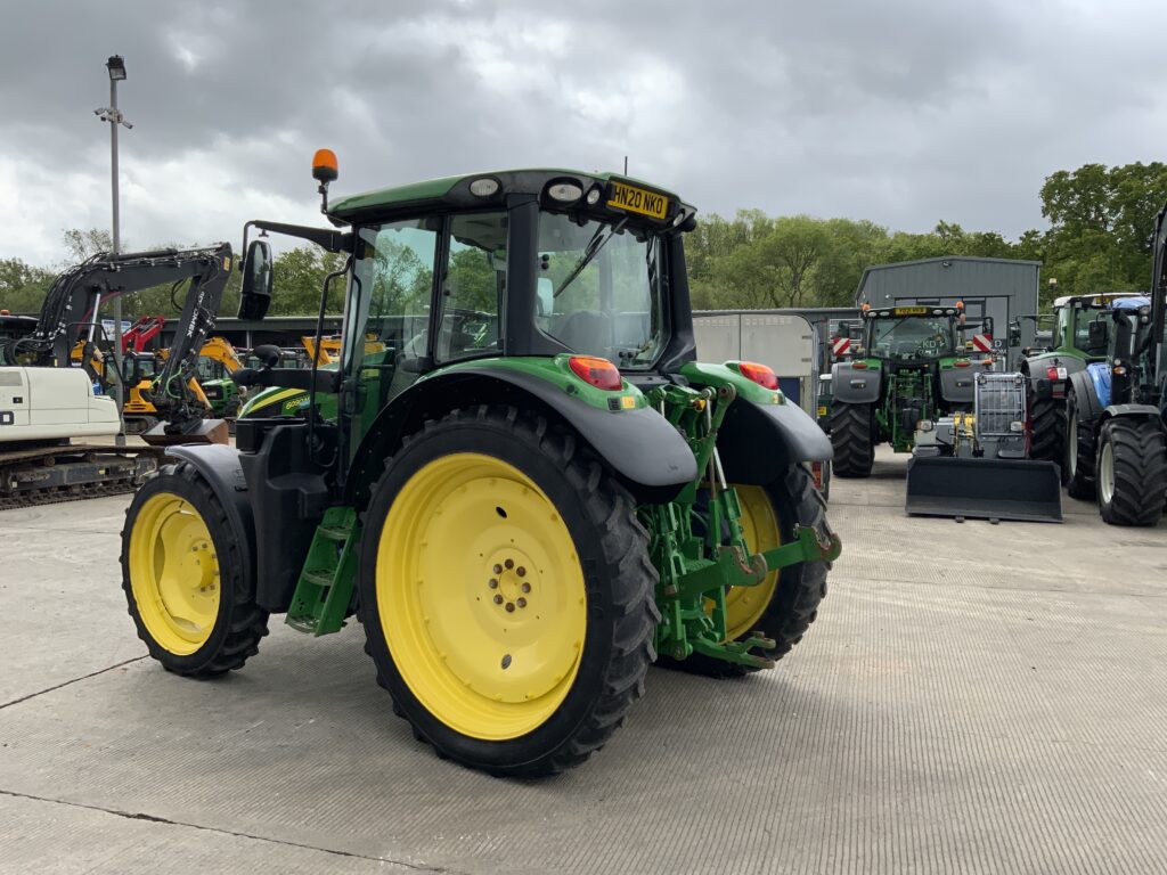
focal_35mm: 29
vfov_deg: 48.2
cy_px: 438
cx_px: 584
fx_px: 978
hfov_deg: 61.7
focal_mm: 3
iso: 16
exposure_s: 1/1279
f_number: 1.8
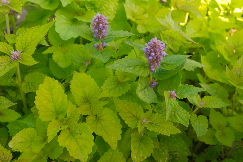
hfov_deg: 33.4
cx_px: 122
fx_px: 405
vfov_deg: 22.6
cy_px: 81
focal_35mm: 60
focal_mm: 40
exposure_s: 1/500
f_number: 13
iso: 3200
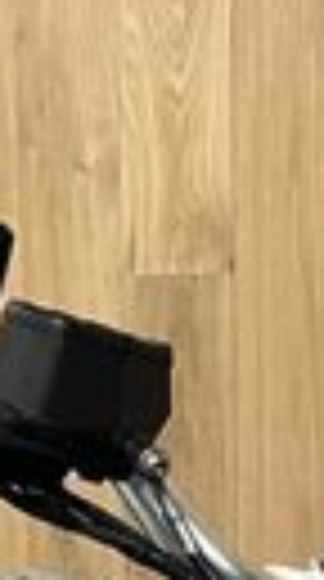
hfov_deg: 8.6
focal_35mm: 141
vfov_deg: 14.7
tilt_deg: -11.4
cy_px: 728
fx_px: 2166
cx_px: 171
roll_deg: +0.5
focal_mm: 5.1
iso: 500
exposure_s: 1/33
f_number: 1.6
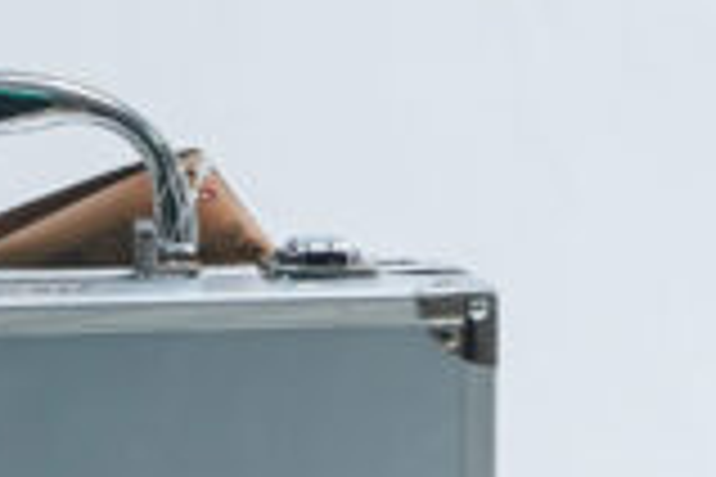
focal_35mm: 141
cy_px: 493
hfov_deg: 14.3
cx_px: 5
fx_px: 2804
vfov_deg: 9.7
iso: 800
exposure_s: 1/160
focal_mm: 35
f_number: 5
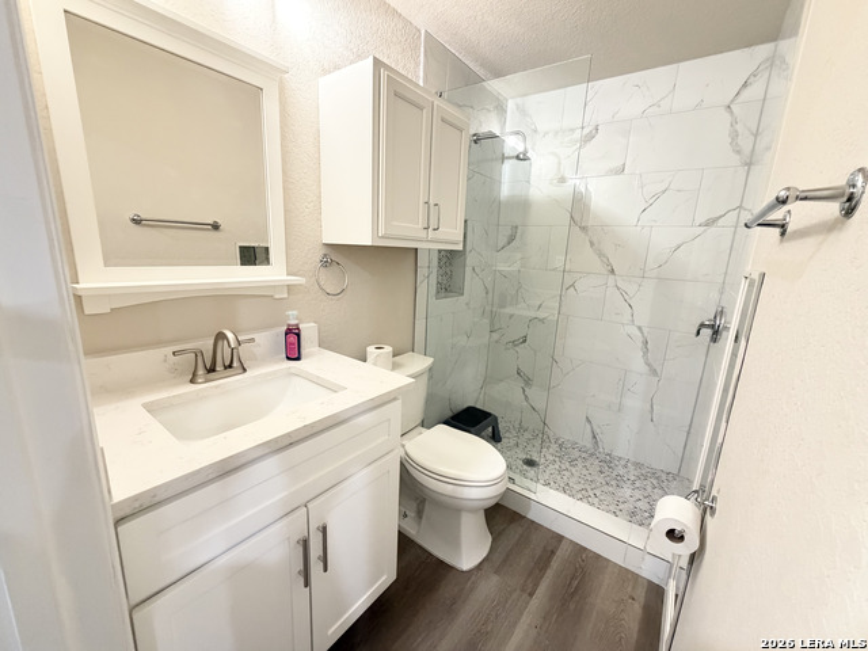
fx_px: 351
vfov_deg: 85.7
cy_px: 326
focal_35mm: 14
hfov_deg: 102.1
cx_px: 434
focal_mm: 2.22
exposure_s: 1/60
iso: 640
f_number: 2.2
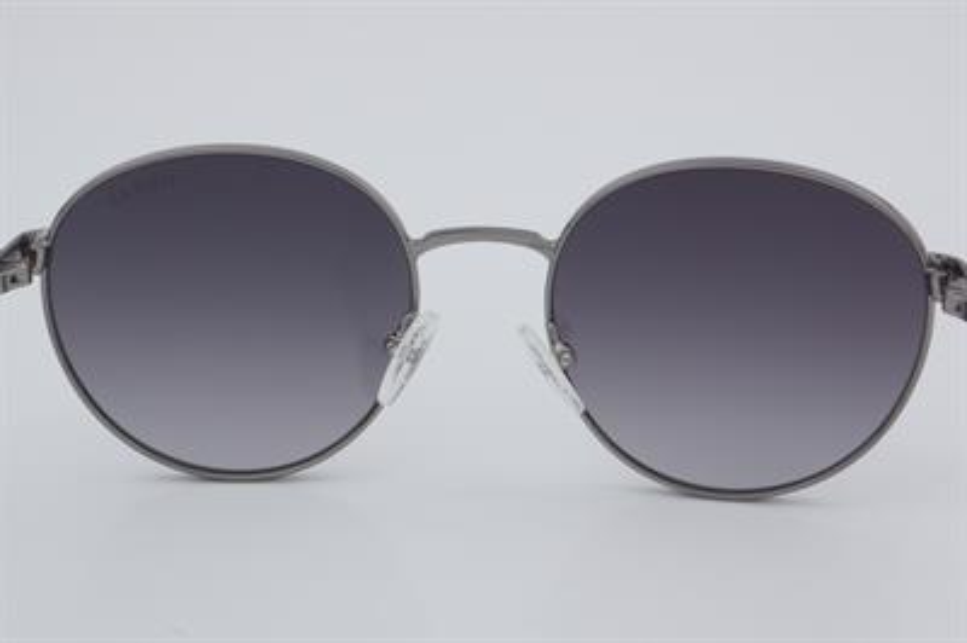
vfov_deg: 18.2
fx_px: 2013
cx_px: 484
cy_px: 322
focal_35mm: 75
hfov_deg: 27.0
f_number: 32
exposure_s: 1/4
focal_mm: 50
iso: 100
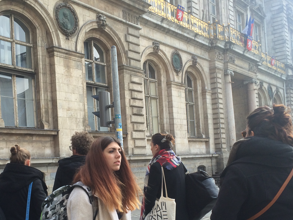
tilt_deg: +2.1
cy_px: 148
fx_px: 389
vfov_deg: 31.2
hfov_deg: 41.0
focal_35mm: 46
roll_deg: +4.0
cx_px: 114
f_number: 2.2
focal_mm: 4.15
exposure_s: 1/488
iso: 32
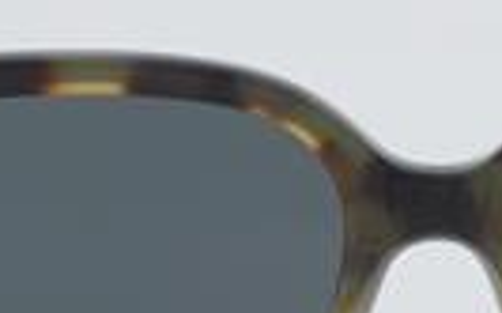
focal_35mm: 253
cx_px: 442
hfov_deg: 8.3
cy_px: 313
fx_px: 3453
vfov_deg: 5.2
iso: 100
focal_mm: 55
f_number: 32
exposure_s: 1/4
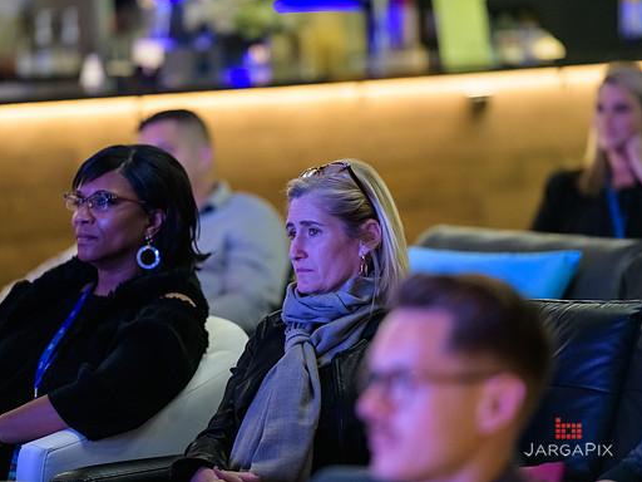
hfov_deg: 9.1
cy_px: 240
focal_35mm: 218
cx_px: 281
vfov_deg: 6.8
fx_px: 4043
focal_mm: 200
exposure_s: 1/60
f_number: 3.2
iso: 3200
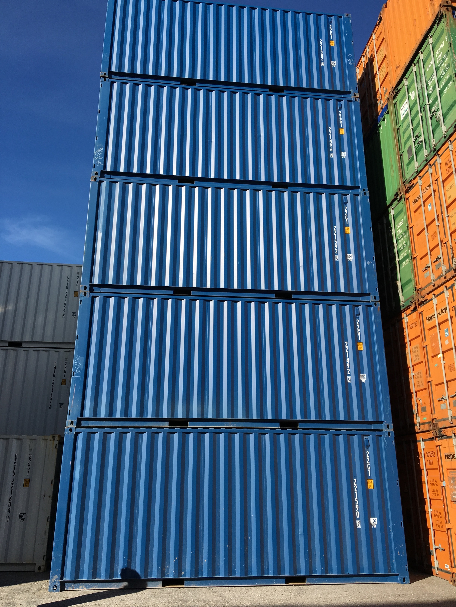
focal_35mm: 29
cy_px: 304
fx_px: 509
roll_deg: +0.0
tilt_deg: +17.2
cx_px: 228
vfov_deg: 61.7
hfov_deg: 48.2
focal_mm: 4.15
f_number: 2.2
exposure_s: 1/1709
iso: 25
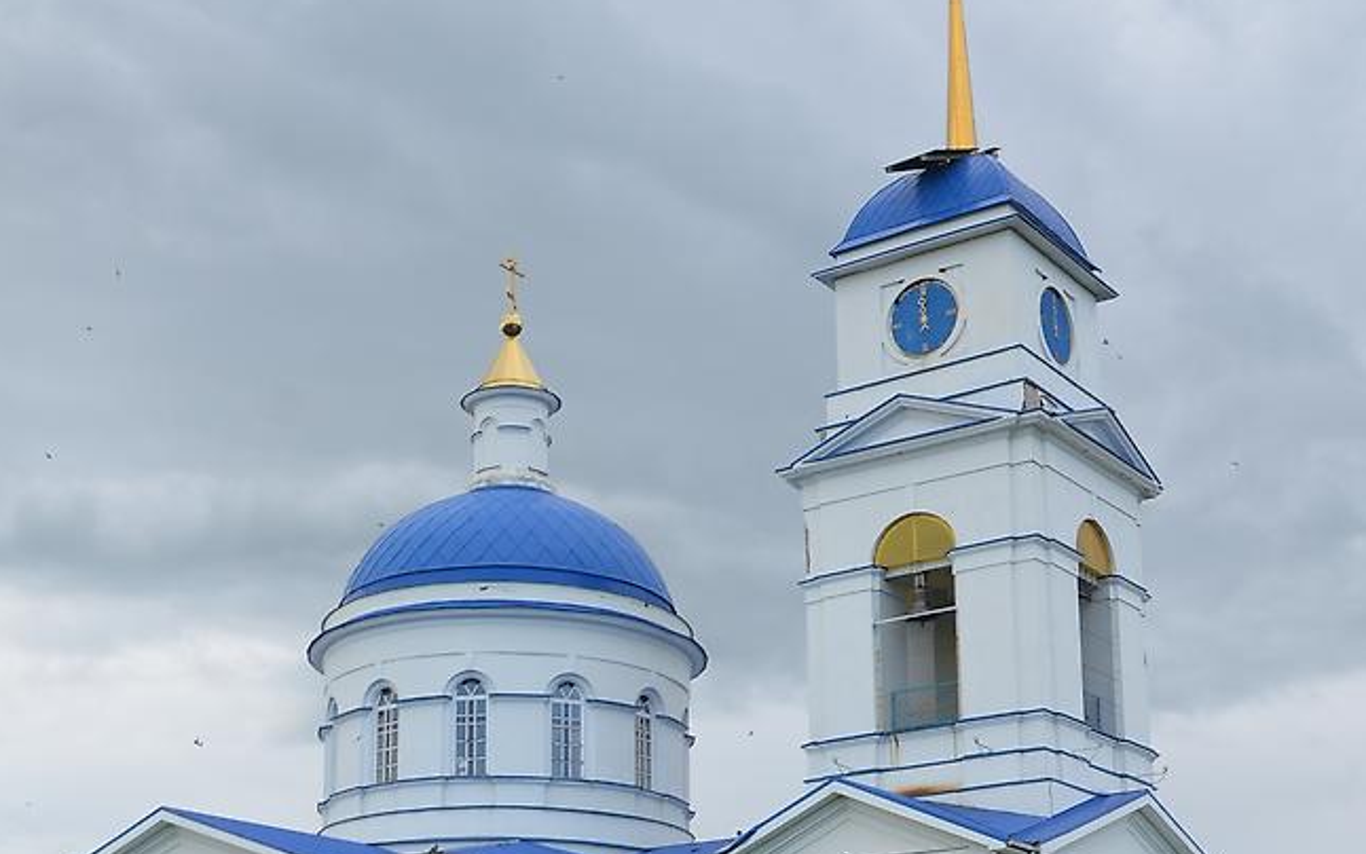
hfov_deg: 39.5
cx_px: 595
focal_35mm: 51
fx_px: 1899
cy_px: 816
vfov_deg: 24.4
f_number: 7.1
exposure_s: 1/200
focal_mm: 18
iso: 200
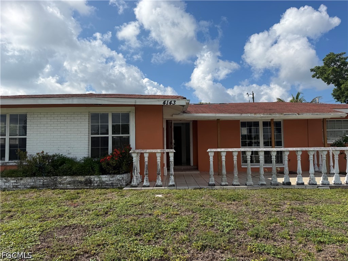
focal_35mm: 24
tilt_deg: +3.4
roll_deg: +0.8
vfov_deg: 56.8
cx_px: 174
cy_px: 130
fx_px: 241
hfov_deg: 71.6
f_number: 1.78
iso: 80
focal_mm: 6.76
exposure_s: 1/6173
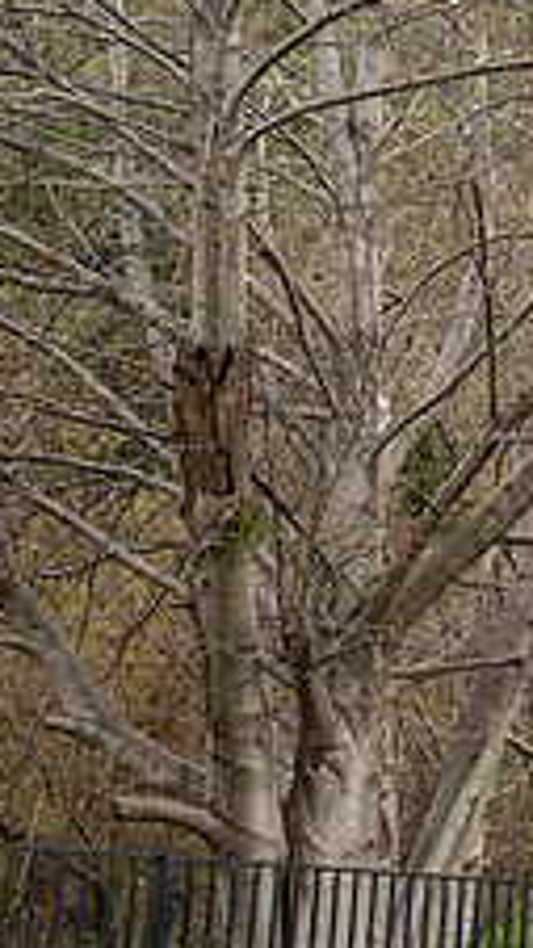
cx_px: 1174
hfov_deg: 13.5
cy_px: 650
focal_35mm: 72
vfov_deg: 29.1
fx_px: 1810
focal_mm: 24
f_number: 5.6
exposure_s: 1/125
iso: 200
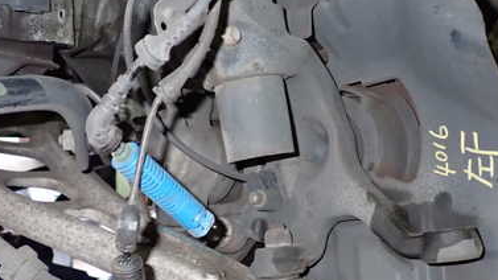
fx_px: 687
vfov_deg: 23.0
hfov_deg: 39.7
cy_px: 153
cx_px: 295
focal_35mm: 52
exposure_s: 1/30
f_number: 6.3
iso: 800
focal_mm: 5.4
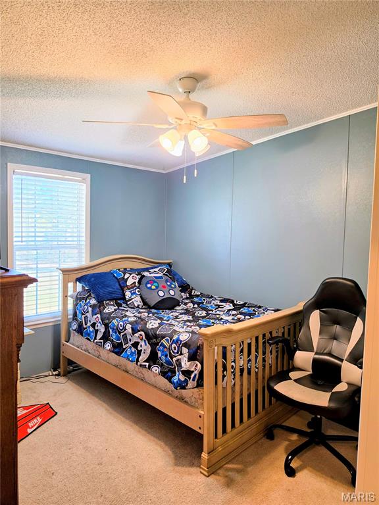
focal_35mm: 23
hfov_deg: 58.9
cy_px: 252
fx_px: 336
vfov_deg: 73.9
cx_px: 190
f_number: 1.4
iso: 64
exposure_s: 1/120
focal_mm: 6.5
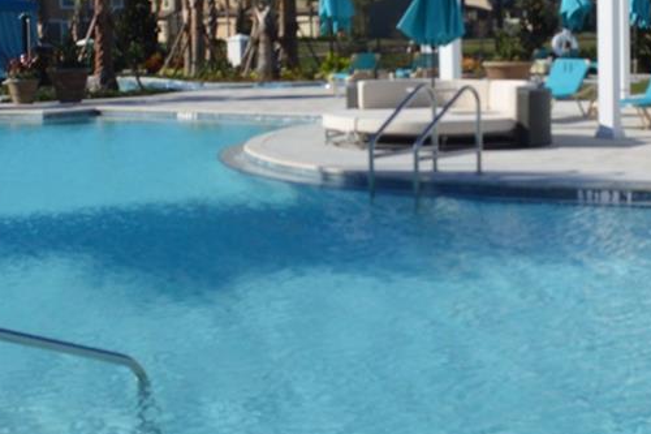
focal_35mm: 96
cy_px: 189
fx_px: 1735
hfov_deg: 21.2
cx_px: 437
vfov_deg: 14.2
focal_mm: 20
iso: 100
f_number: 9
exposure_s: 1/320
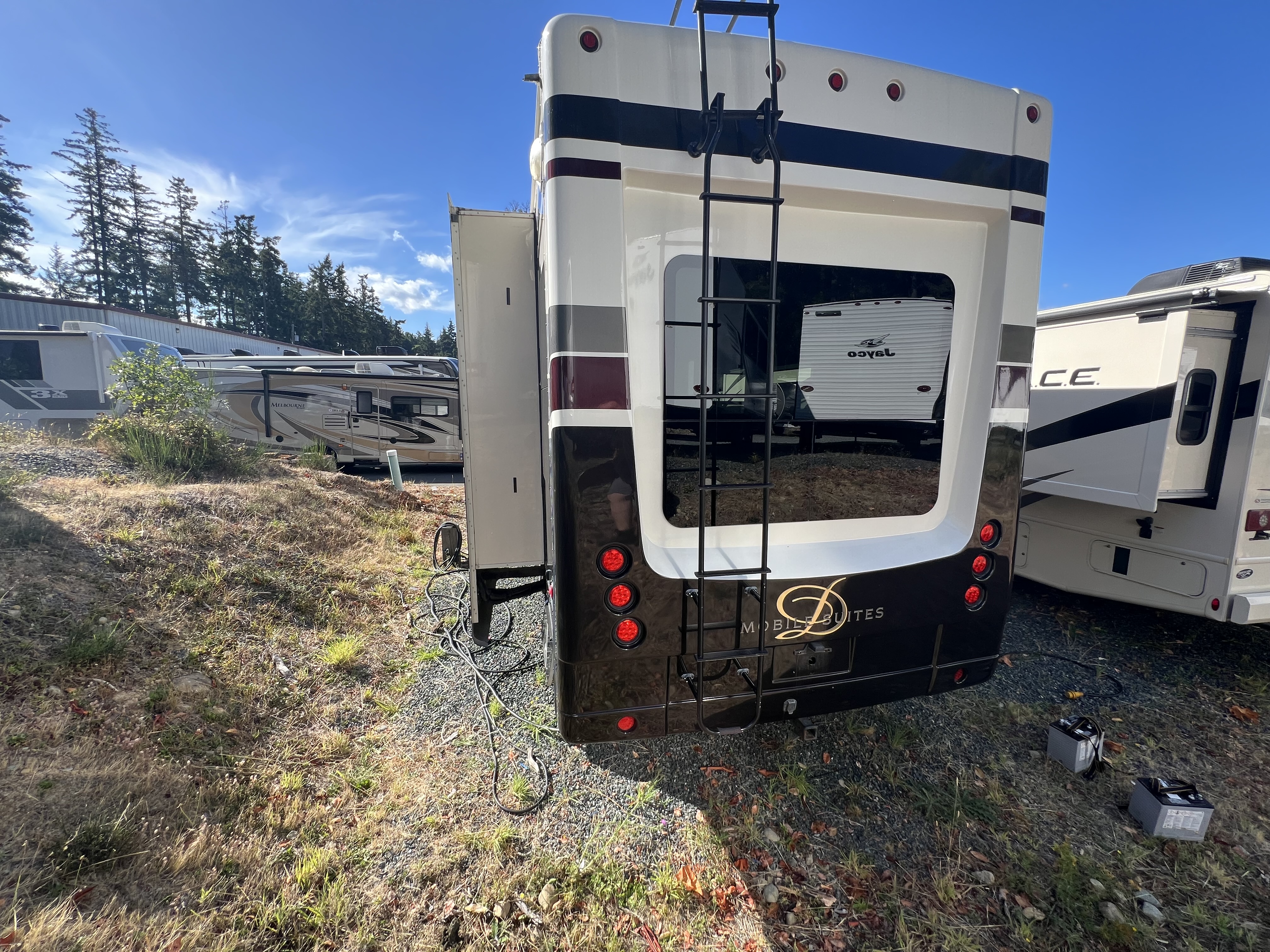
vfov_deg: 89.9
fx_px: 477
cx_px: 635
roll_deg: -2.3
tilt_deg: -5.9
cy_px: 476
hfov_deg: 106.2
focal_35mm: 13
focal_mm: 1.57
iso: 32
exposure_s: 1/547
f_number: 1.8
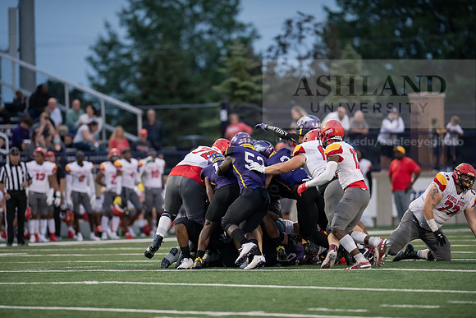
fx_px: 3967
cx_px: 238
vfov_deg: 4.6
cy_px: 159
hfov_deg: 6.9
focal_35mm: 300
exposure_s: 1/800
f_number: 2.8
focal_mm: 300
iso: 3200
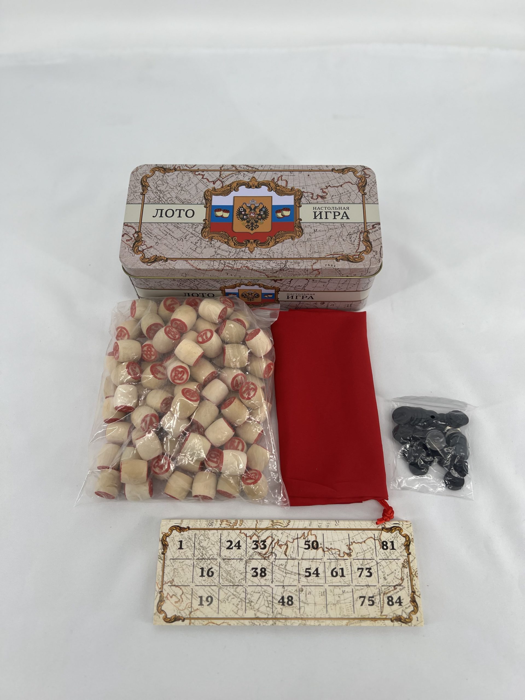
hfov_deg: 53.1
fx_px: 526
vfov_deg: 67.3
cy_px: 350
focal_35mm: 26
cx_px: 262
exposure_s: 1/552
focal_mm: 5.7
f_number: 1.5
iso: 50
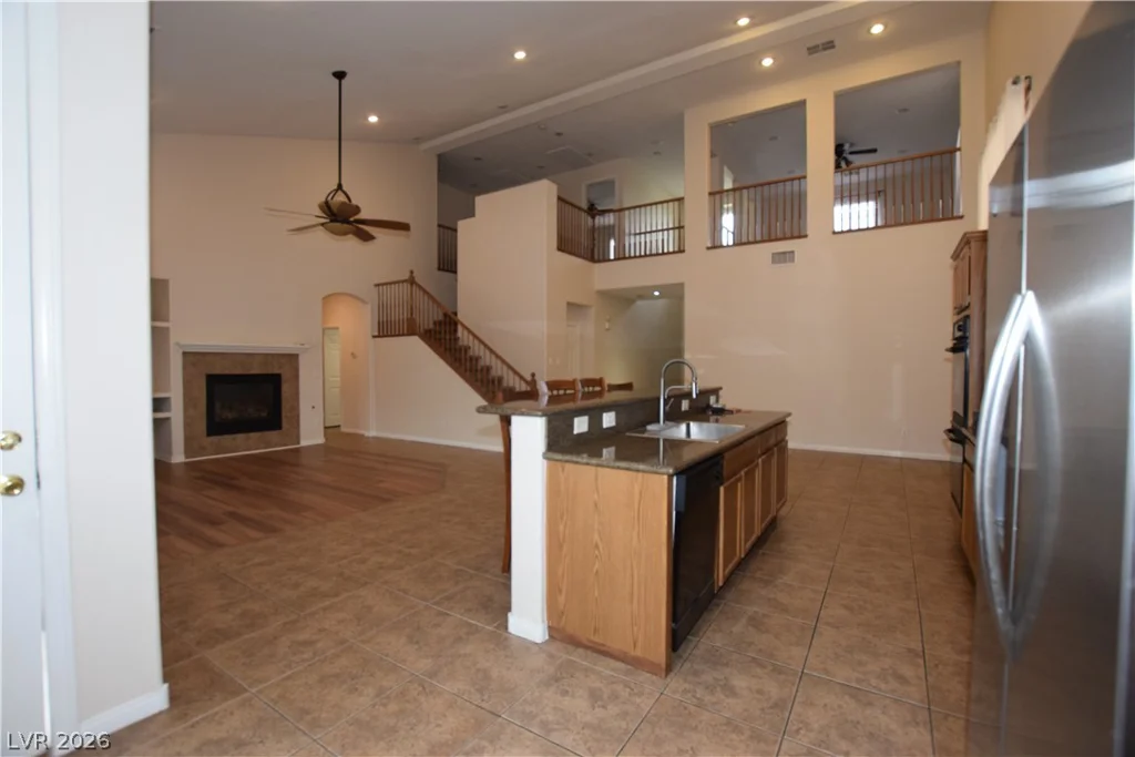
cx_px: 568
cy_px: 378
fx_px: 473
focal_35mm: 15
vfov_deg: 77.3
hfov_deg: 100.4
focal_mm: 10
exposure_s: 1/100
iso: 800
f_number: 5
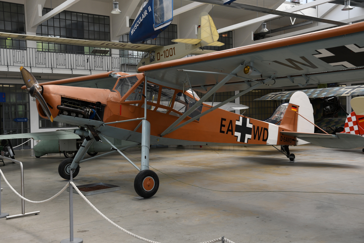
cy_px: 122
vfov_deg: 31.9
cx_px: 182
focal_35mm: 42
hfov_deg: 46.4
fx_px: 425
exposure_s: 1/100
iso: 100
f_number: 5
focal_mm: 28
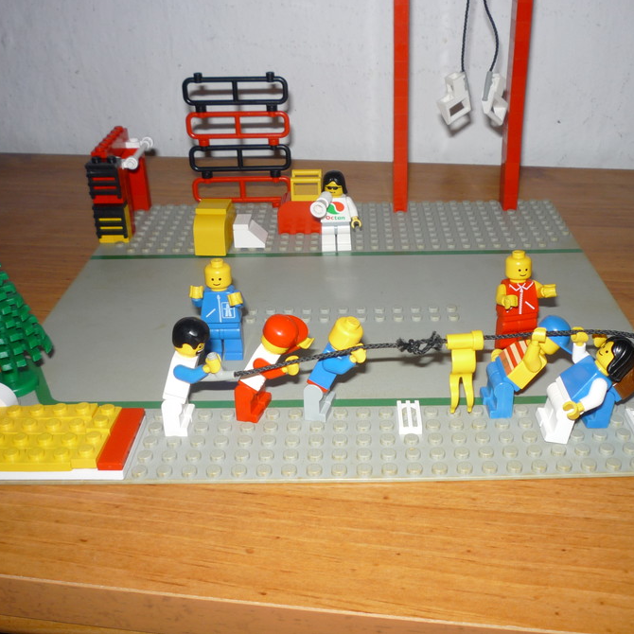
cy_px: 316
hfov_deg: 43.7
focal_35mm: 38
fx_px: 787
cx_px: 366
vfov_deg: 43.9
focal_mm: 5.2
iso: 100
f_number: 3.3
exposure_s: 1/30
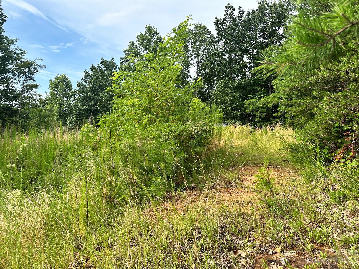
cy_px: 134
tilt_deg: +0.1
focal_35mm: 24
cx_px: 180
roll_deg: -3.5
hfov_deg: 71.6
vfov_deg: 56.8
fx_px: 249
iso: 80
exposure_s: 1/952
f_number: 1.78
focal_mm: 6.86
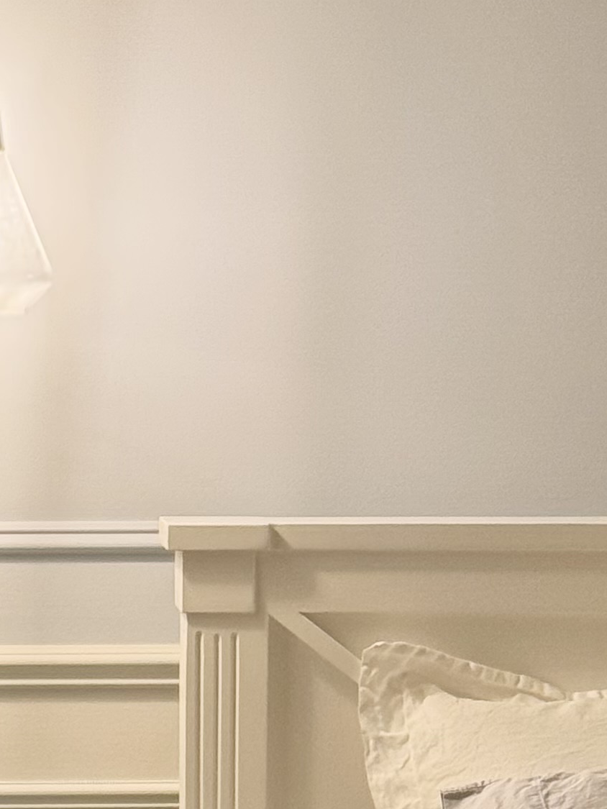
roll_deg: -0.5
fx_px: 4021
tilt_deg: -3.8
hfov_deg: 8.5
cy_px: 499
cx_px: -122
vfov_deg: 11.5
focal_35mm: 172
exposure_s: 1/50
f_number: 1.78
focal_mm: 6.76
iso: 160
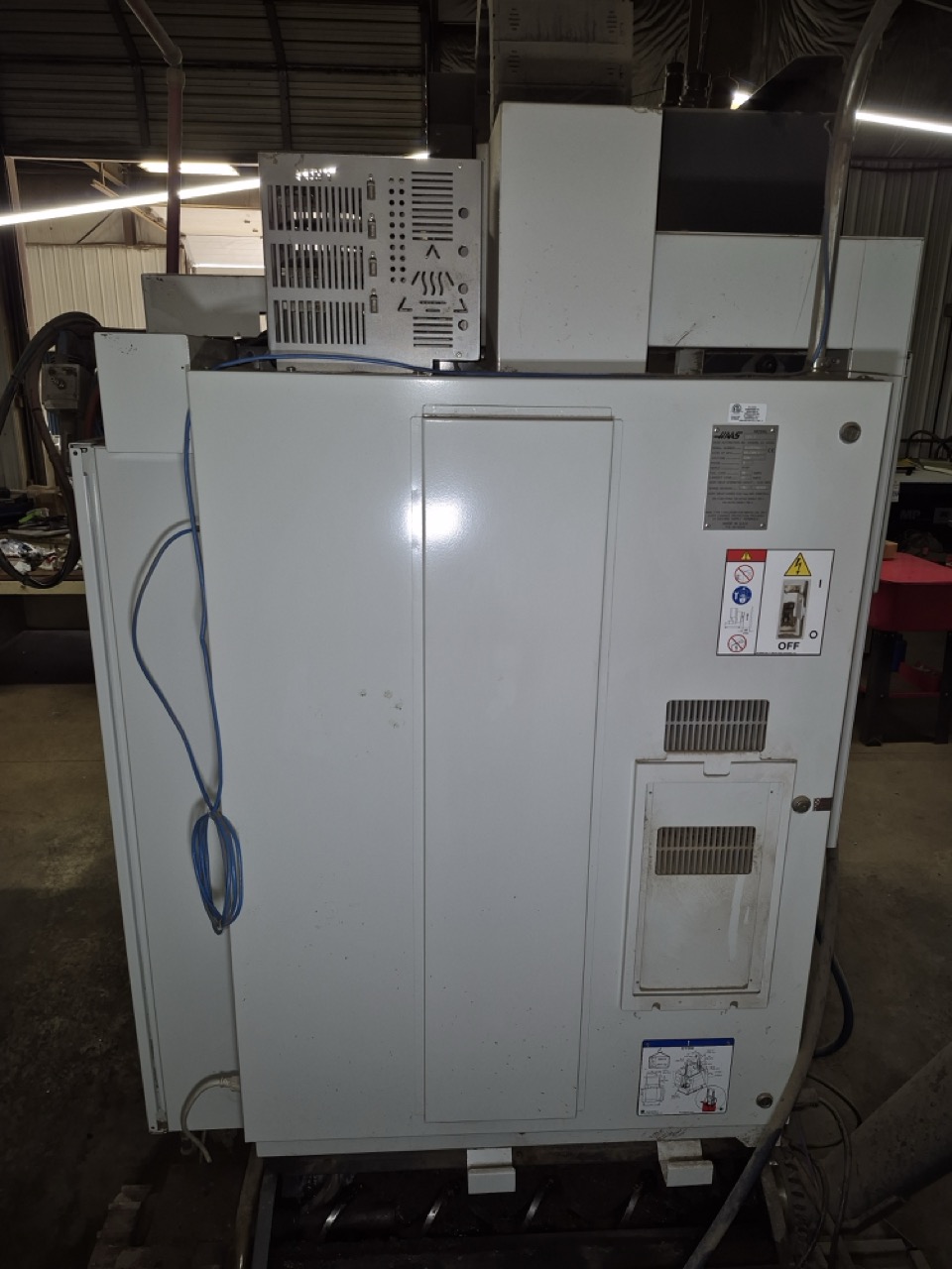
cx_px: 476
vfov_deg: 73.9
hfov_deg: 58.9
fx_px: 843
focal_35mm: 23
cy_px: 634
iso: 80
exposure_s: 1/60
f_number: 1.8
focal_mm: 5.4
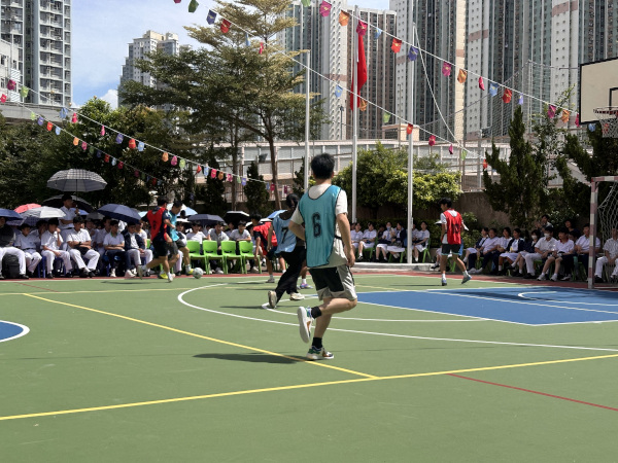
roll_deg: -0.2
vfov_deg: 30.3
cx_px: 309
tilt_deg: -0.9
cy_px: 232
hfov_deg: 39.7
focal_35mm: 48
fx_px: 857
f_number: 1.78
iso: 64
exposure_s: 1/4184
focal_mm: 6.86
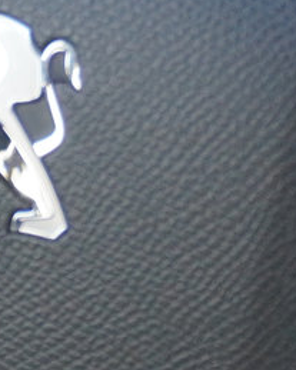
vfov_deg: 5.9
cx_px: -532
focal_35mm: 326
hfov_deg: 4.6
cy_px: 57
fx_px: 3572
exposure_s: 1/50
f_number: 5
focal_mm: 30
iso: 800
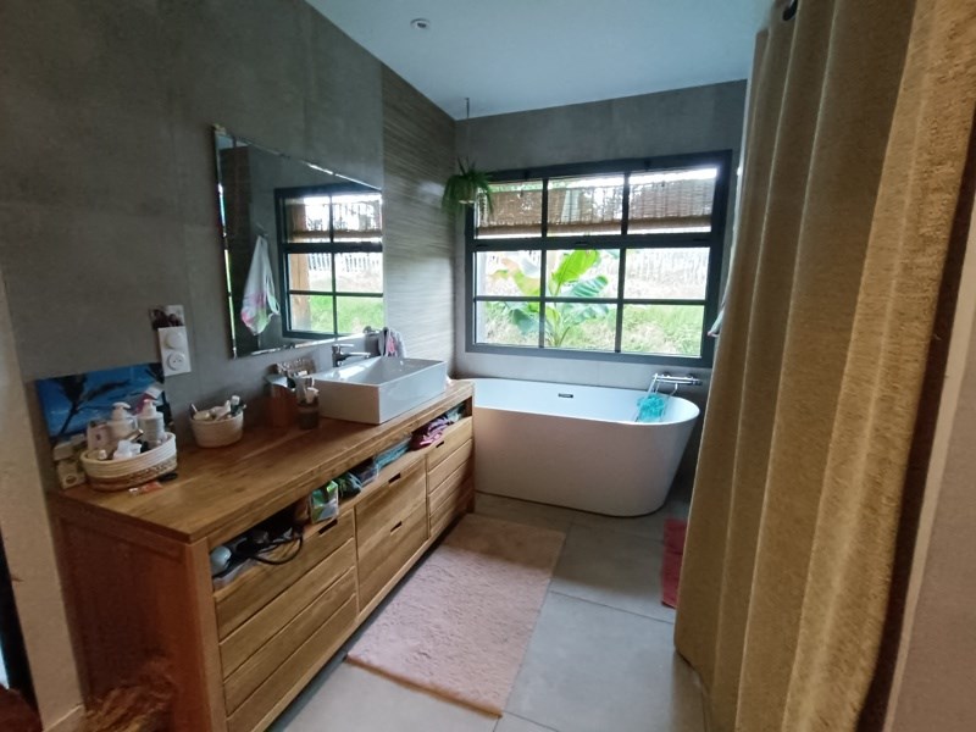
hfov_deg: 94.5
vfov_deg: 78.1
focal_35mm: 16
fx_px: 451
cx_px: 488
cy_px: 366
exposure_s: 1/50
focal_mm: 1.66
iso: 683
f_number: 2.2
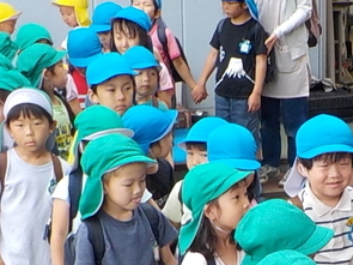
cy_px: 320
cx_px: 395
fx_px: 1244
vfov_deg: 11.9
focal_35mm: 122
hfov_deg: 15.7
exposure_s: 1/40
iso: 125
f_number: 3.3
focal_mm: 4.1
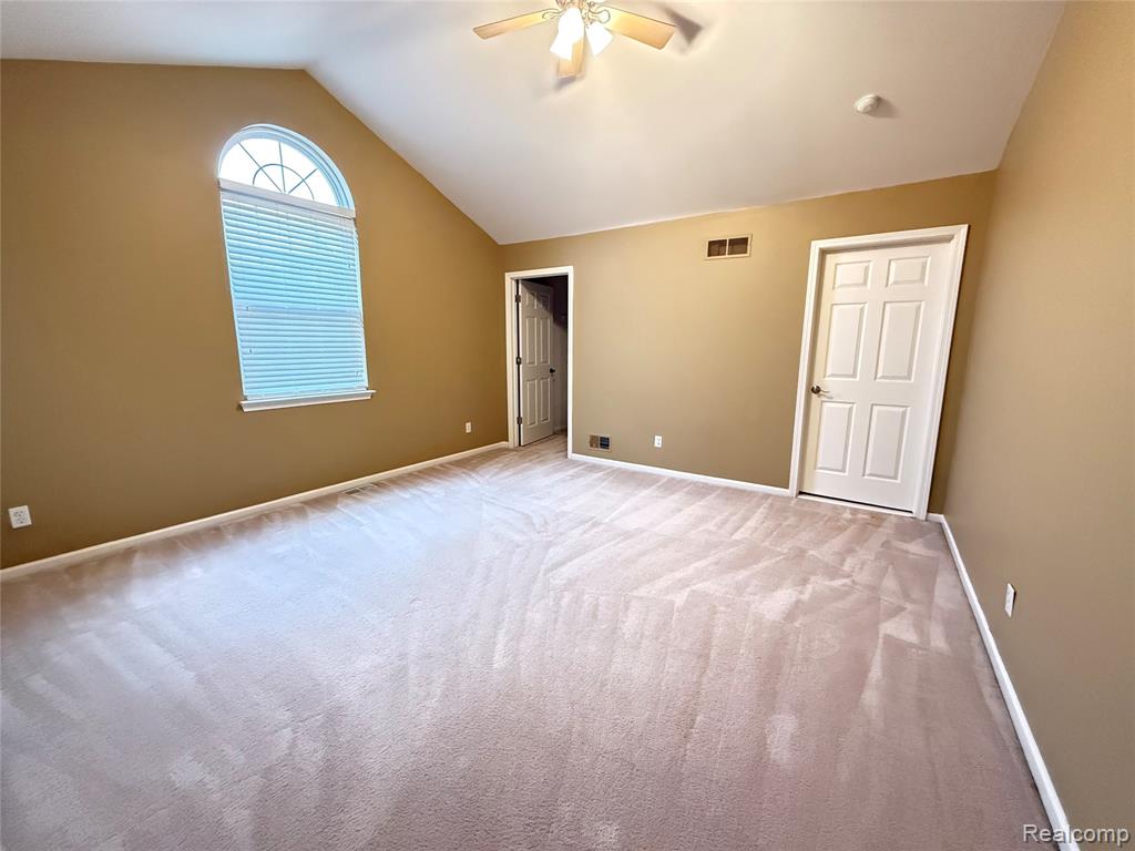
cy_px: 426
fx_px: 459
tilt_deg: -10.1
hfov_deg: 102.1
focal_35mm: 14
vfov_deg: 85.7
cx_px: 568
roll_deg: -0.2
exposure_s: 1/60
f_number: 2.2
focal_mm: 2.22
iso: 1250
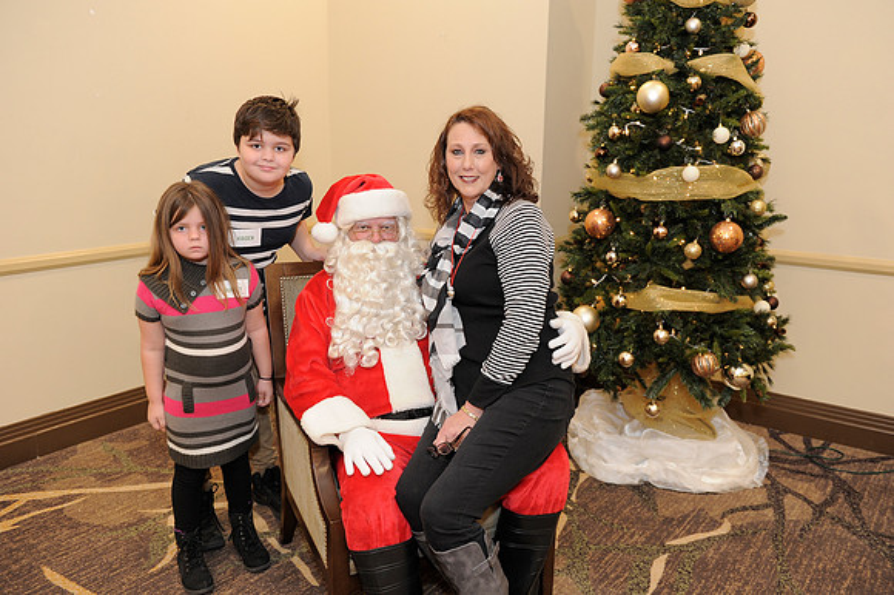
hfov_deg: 63.7
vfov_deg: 44.9
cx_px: 447
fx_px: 720
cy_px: 298
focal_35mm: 29
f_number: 4
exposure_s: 1/100
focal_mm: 29
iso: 1600
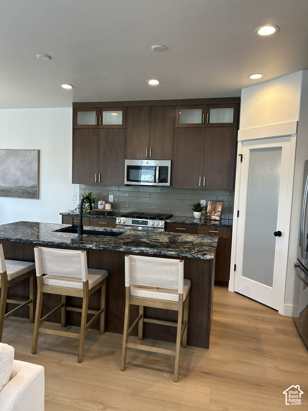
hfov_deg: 53.1
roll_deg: -2.2
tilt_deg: -4.5
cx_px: 154
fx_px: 308
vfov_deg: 67.3
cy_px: 206
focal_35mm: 26
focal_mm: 5.7
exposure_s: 1/120
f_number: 1.5
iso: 80
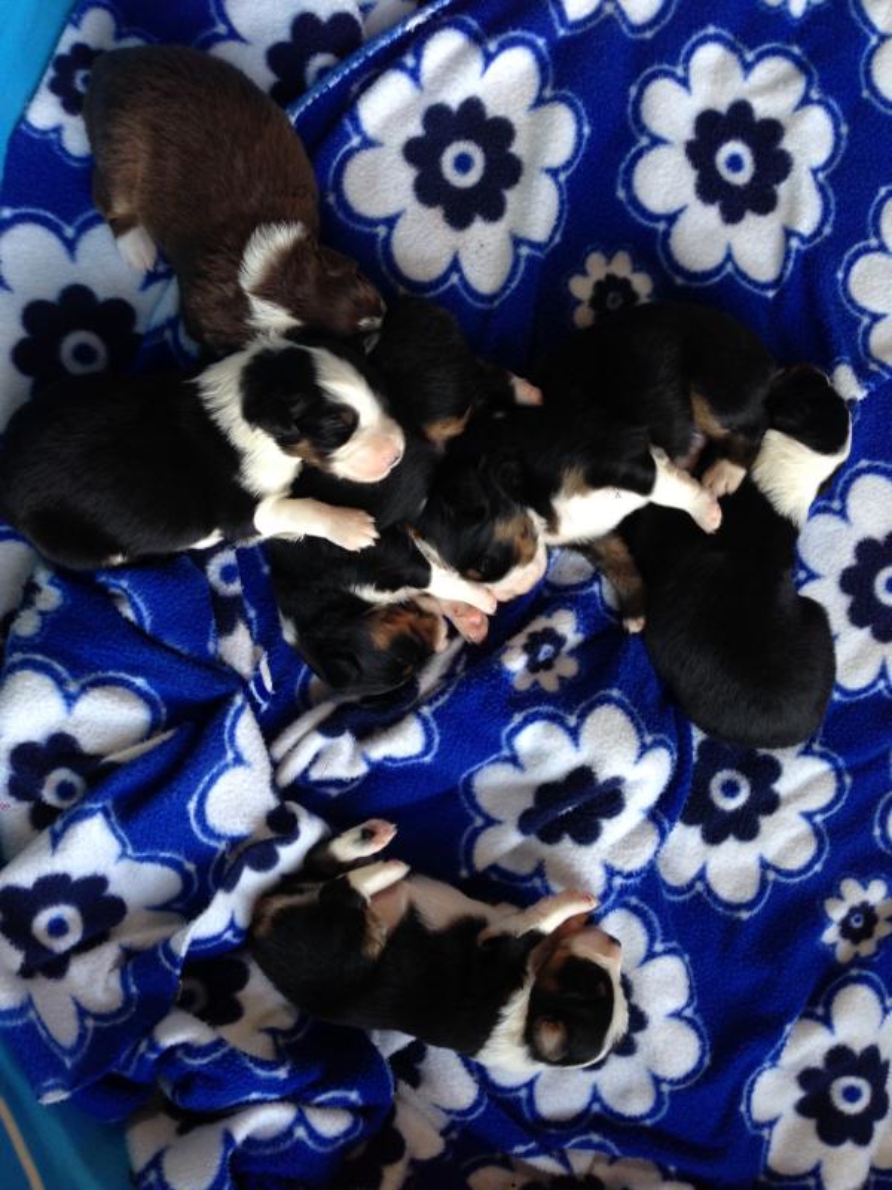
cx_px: 446
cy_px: 595
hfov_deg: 42.9
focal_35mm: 33
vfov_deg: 55.4
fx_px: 1134
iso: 50
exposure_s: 1/24
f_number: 2.4
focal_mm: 4.12
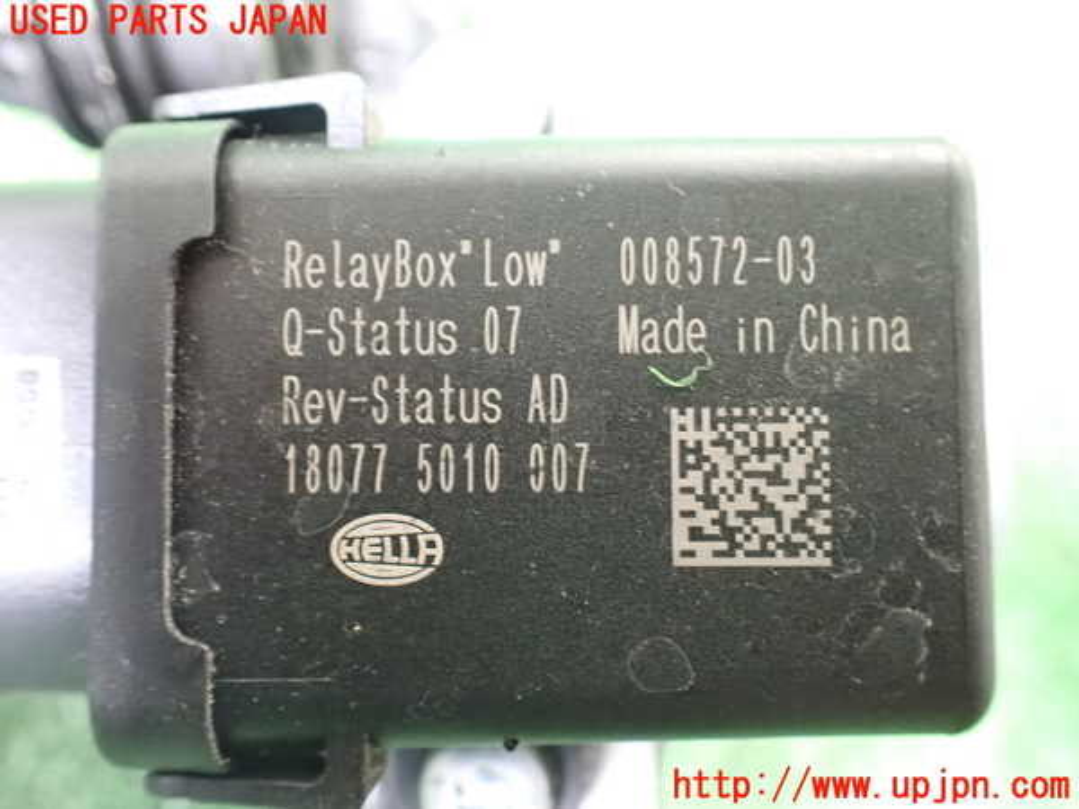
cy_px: 404
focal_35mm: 30
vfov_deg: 46.8
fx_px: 935
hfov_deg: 60.0
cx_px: 540
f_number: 2.3
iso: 1600
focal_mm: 5.4
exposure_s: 1/25
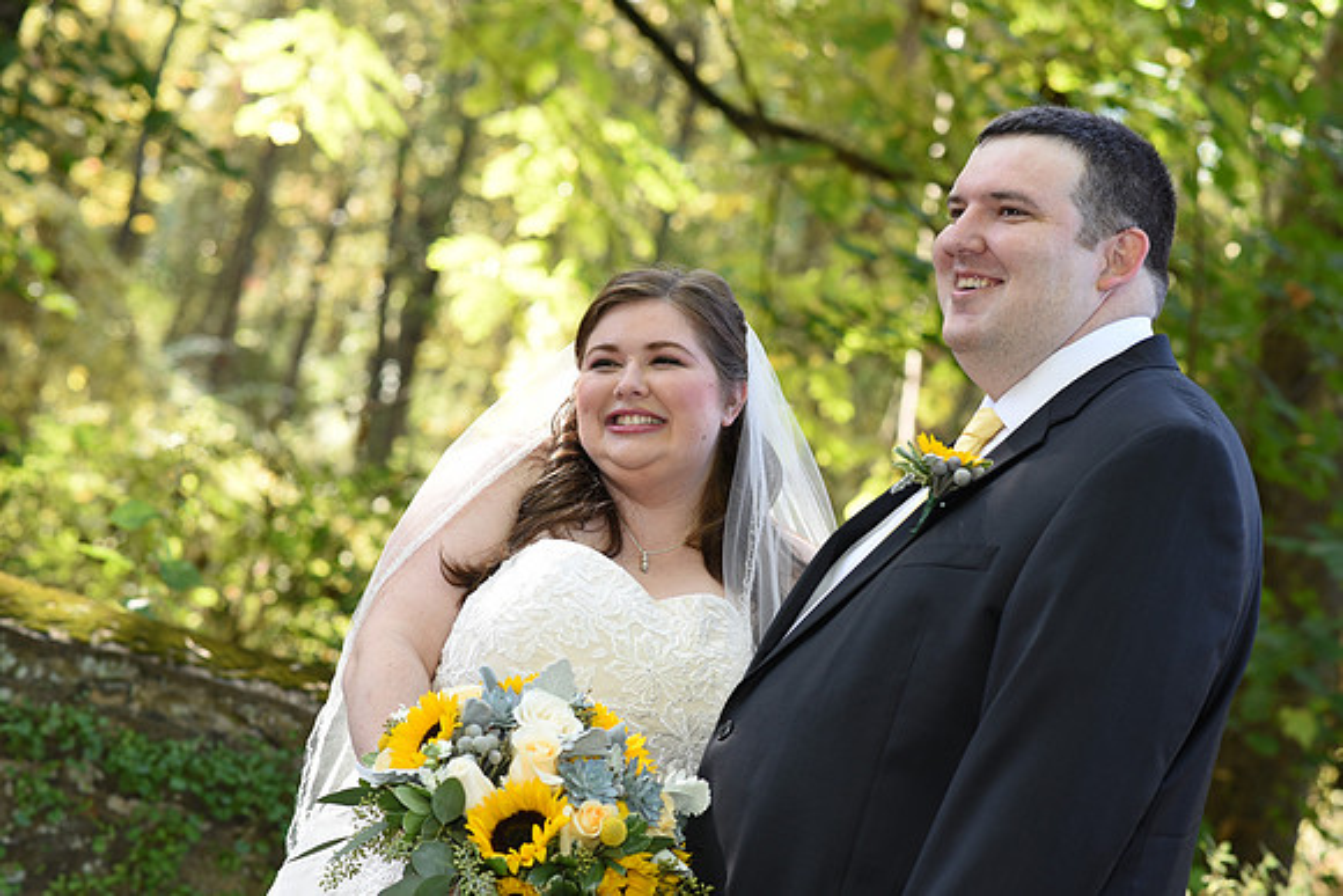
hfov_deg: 23.9
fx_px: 3172
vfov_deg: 16.1
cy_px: 448
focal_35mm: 85
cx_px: 672
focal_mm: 85
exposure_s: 1/200
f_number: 4.5
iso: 500
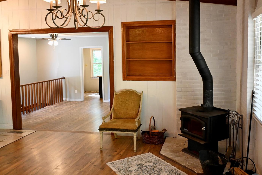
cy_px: 69
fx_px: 255
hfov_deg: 54.2
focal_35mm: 35
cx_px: 150
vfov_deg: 37.7
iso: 3200
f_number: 4
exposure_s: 1/125
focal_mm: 24
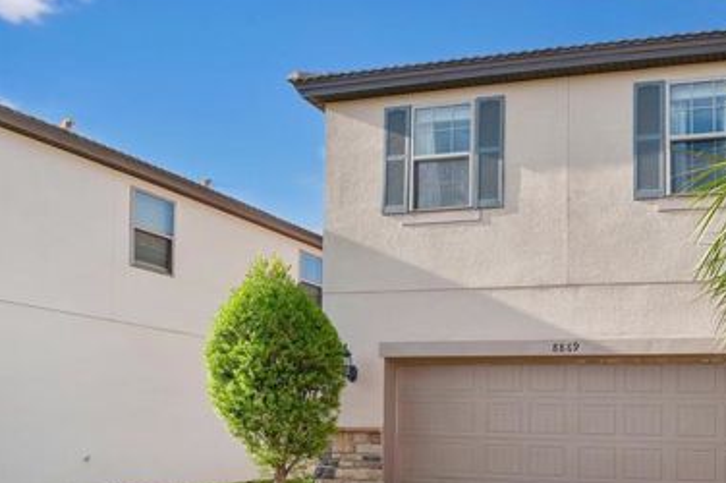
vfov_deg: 42.3
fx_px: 604
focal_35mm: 30
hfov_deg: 57.2
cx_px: 586
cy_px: 360
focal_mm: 16
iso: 100
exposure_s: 1/125
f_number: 9
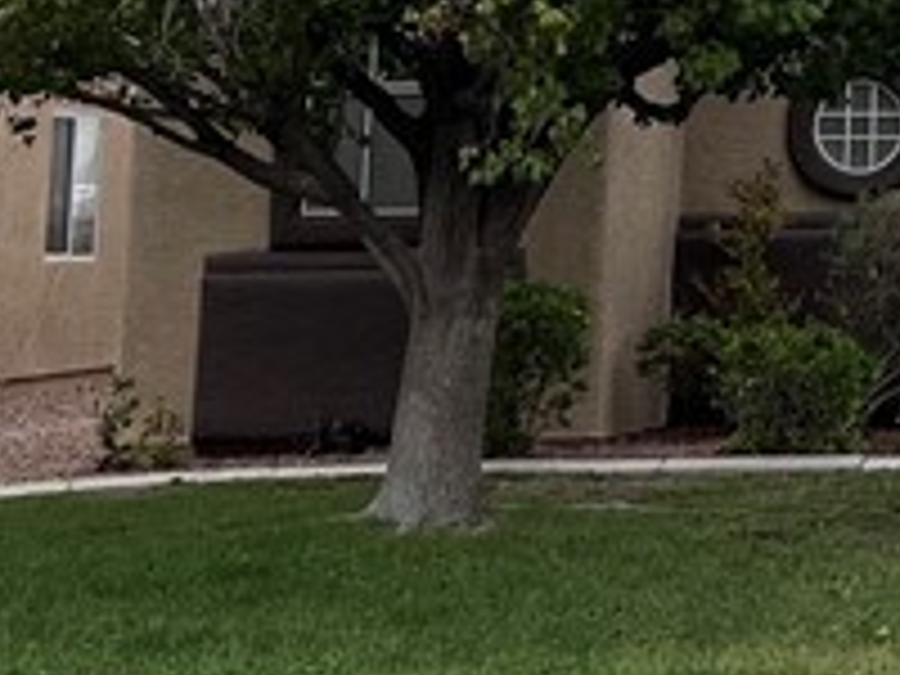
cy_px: -436
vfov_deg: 10.6
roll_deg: +0.7
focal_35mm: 133
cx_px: 1512
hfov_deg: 13.6
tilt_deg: +10.2
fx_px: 3458
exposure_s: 1/5587
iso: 50
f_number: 1.5
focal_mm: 5.7
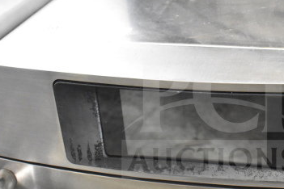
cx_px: 212
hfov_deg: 27.3
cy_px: 114
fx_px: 576
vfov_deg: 18.7
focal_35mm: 73
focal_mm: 28
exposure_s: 1/160
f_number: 6.3
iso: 6400
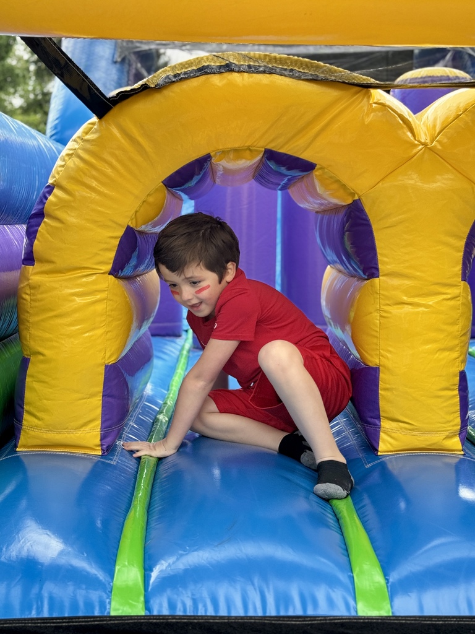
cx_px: 238
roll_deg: +2.7
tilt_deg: -6.0
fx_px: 878
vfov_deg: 39.7
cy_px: 317
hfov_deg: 30.3
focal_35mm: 48
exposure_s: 1/499
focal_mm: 6.76
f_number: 1.78
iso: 64
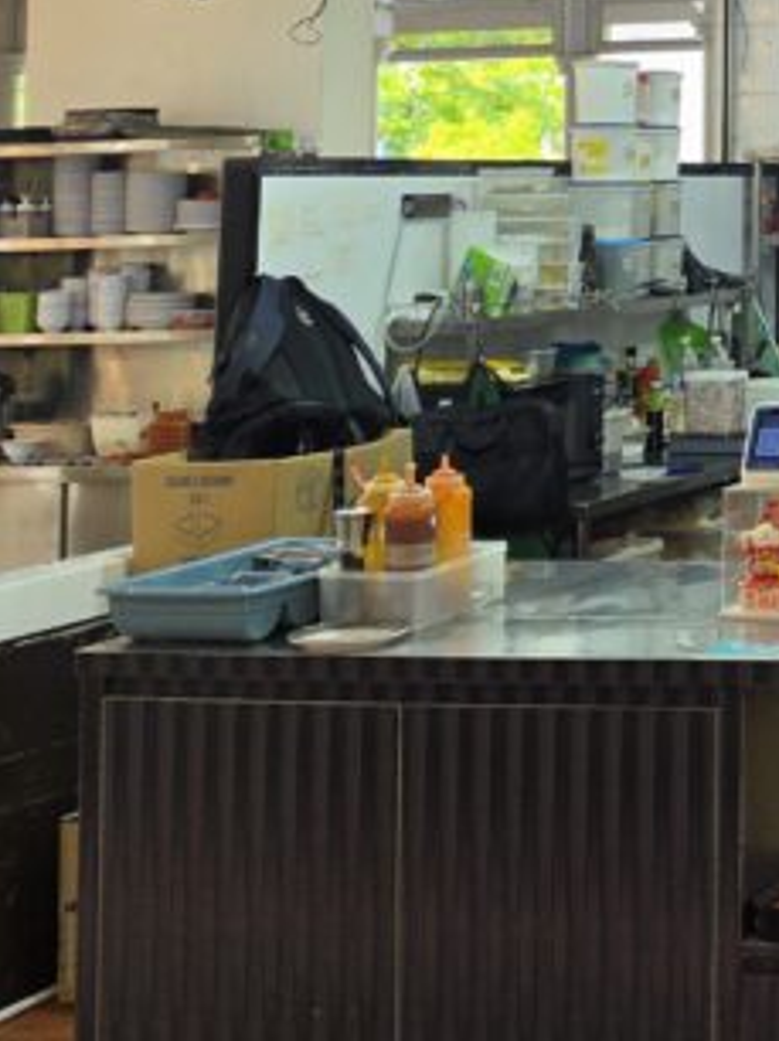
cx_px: 1303
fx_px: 2314
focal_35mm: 77
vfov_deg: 24.2
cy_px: -14
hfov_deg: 16.6
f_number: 1.4
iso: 16
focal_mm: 6.5
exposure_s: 1/100
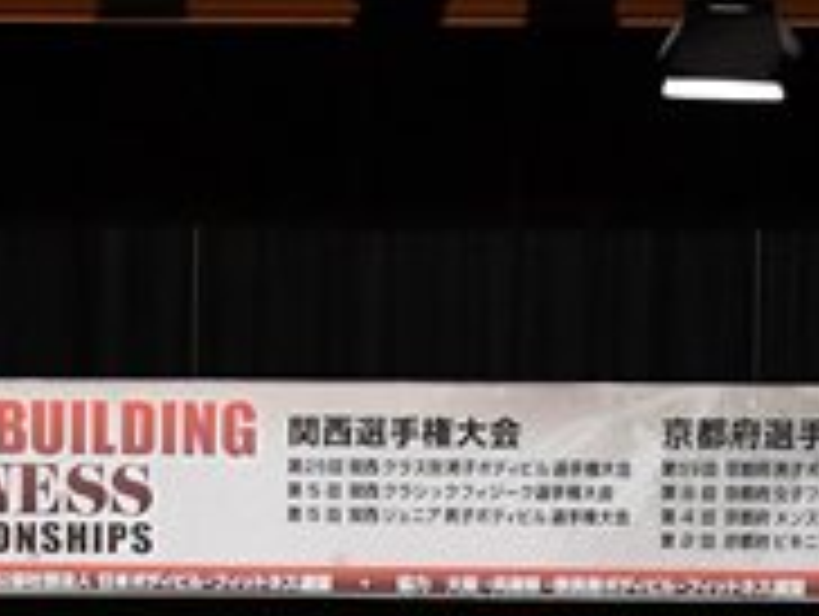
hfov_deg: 8.1
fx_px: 5804
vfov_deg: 6.0
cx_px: 196
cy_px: 1138
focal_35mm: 245
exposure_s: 1/400
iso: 5000
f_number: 5.6
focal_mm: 40
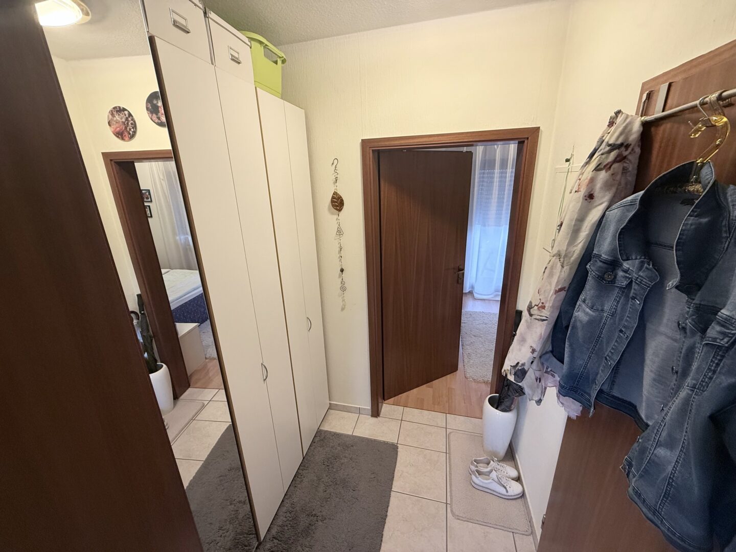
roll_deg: +1.9
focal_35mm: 14
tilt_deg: -17.7
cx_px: 368
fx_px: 298
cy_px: 276
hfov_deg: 102.1
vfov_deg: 85.7
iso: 250
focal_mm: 2.22
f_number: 2.2
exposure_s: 1/80
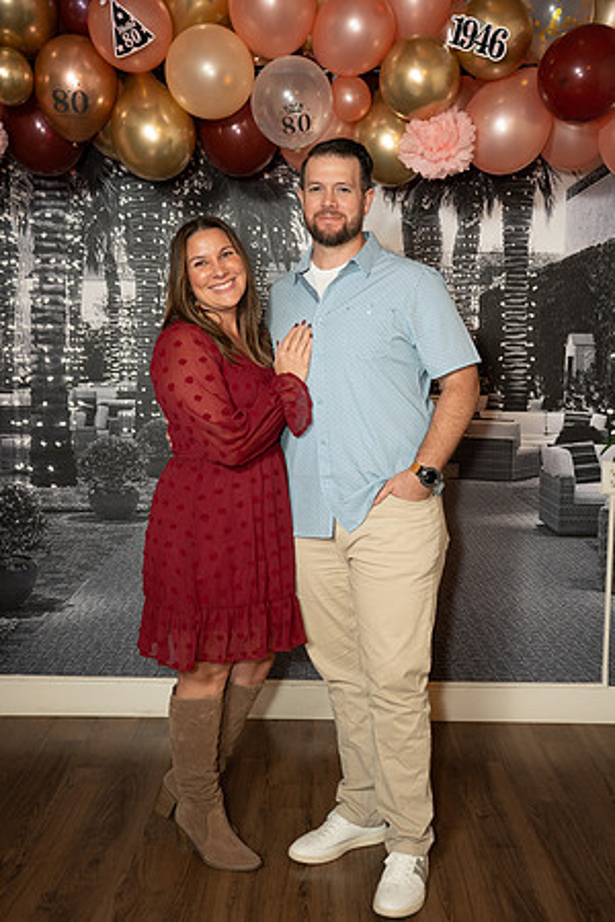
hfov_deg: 33.6
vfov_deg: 48.7
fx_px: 1020
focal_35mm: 40
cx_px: 308
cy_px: 461
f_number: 2.8
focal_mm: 39.8
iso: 1000
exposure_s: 1/160
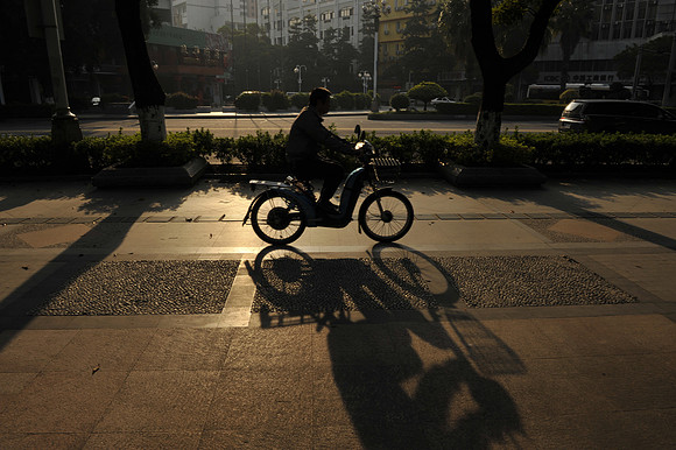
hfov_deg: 73.8
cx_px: 338
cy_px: 225
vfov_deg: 53.1
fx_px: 450
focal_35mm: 24
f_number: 14
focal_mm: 24
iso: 250
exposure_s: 1/250
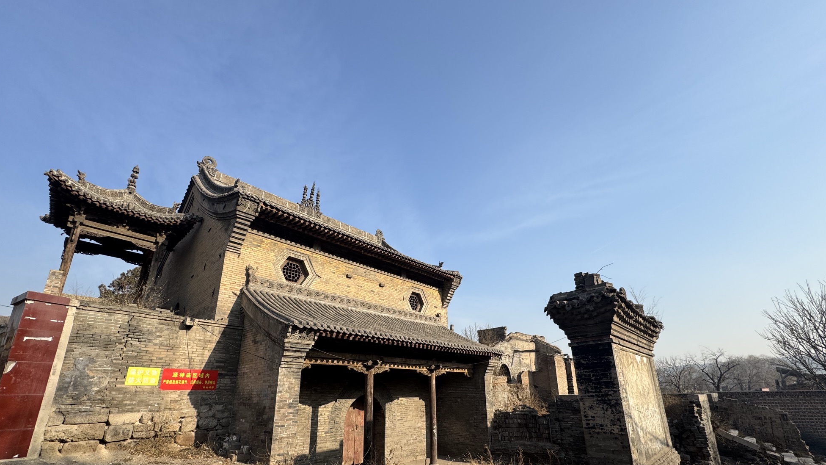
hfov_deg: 99.4
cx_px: 421
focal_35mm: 16
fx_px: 350
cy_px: 291
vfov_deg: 66.1
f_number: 2.2
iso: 50
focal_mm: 2.22
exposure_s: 1/1370
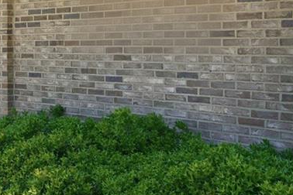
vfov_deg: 20.8
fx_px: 529
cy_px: 53
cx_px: -22
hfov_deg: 28.4
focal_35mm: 65
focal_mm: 24
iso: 100
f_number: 5
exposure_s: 1/100
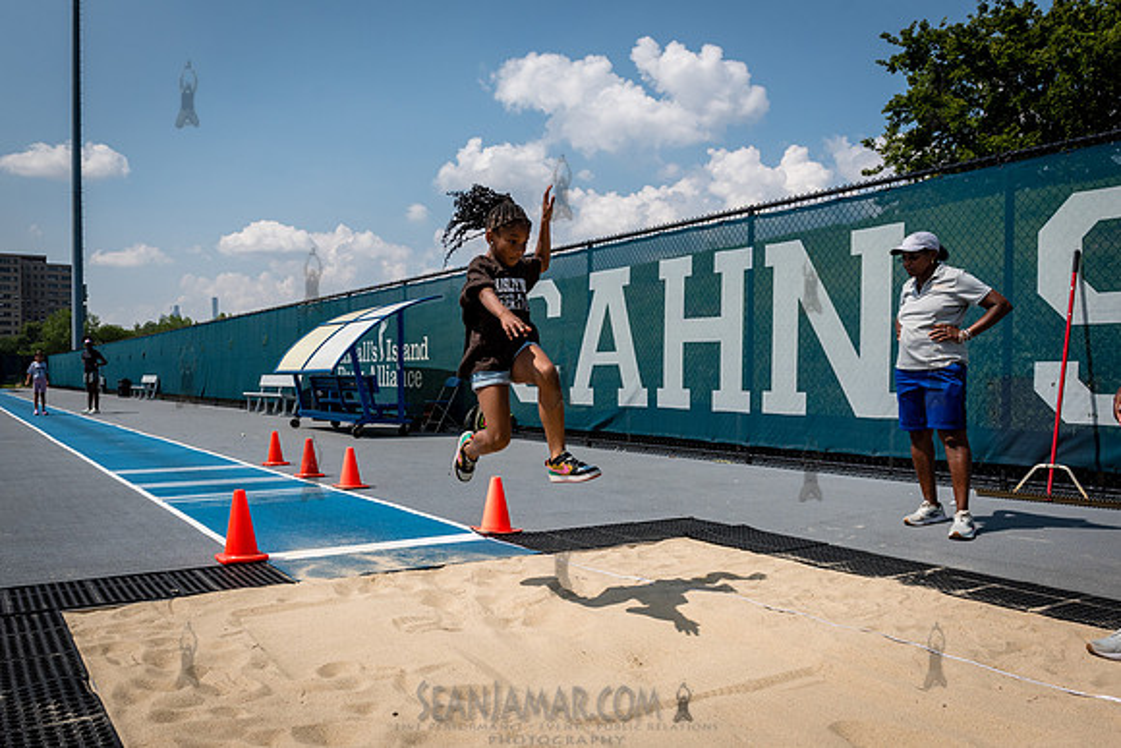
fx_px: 946
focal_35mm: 30
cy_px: 401
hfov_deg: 61.0
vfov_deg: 43.1
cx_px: 477
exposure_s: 1/4000
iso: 400
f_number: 5.6
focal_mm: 26
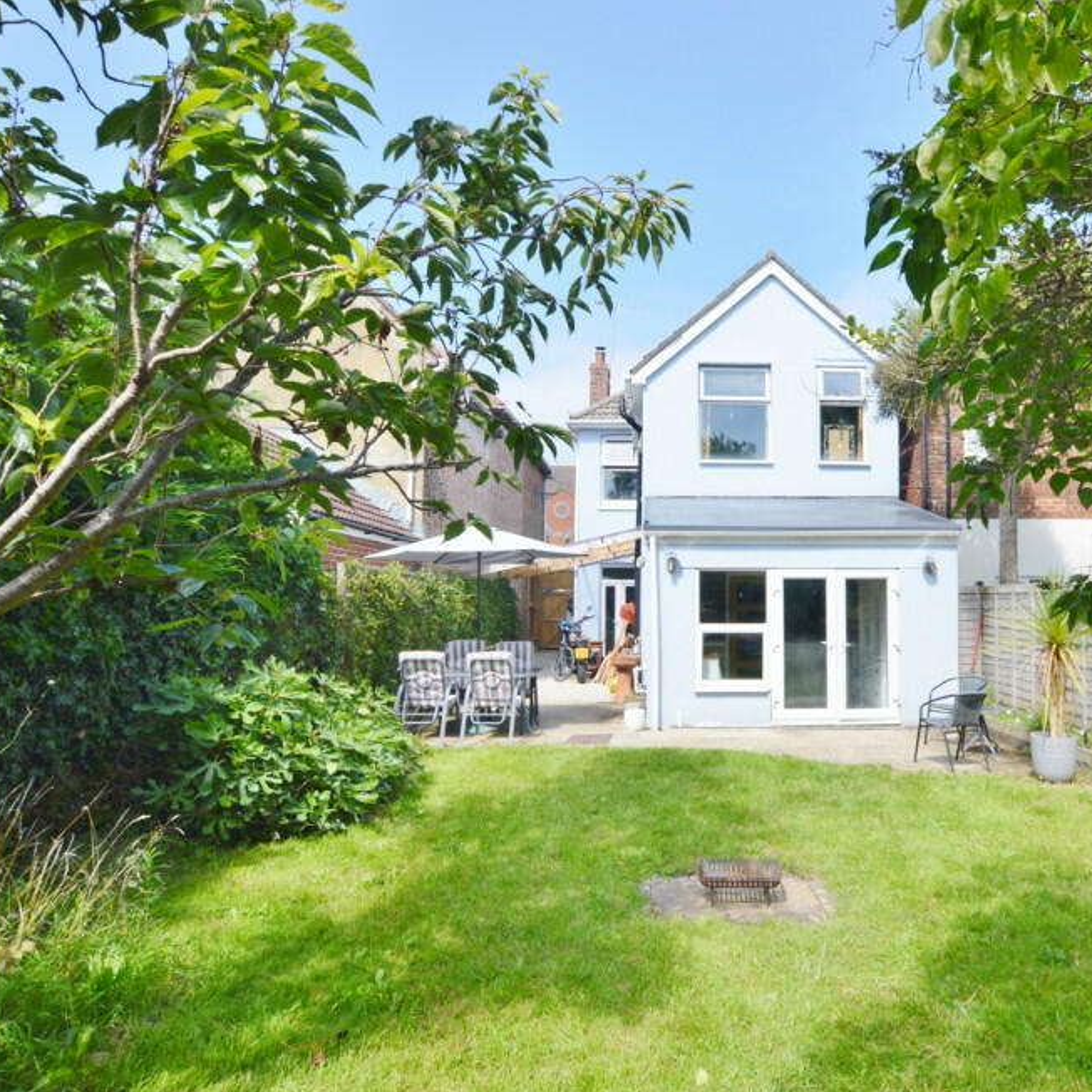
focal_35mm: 20
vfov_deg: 74.8
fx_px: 714
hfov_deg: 74.1
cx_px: 650
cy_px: 569
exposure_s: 1/160
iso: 100
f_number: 7.1
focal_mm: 10
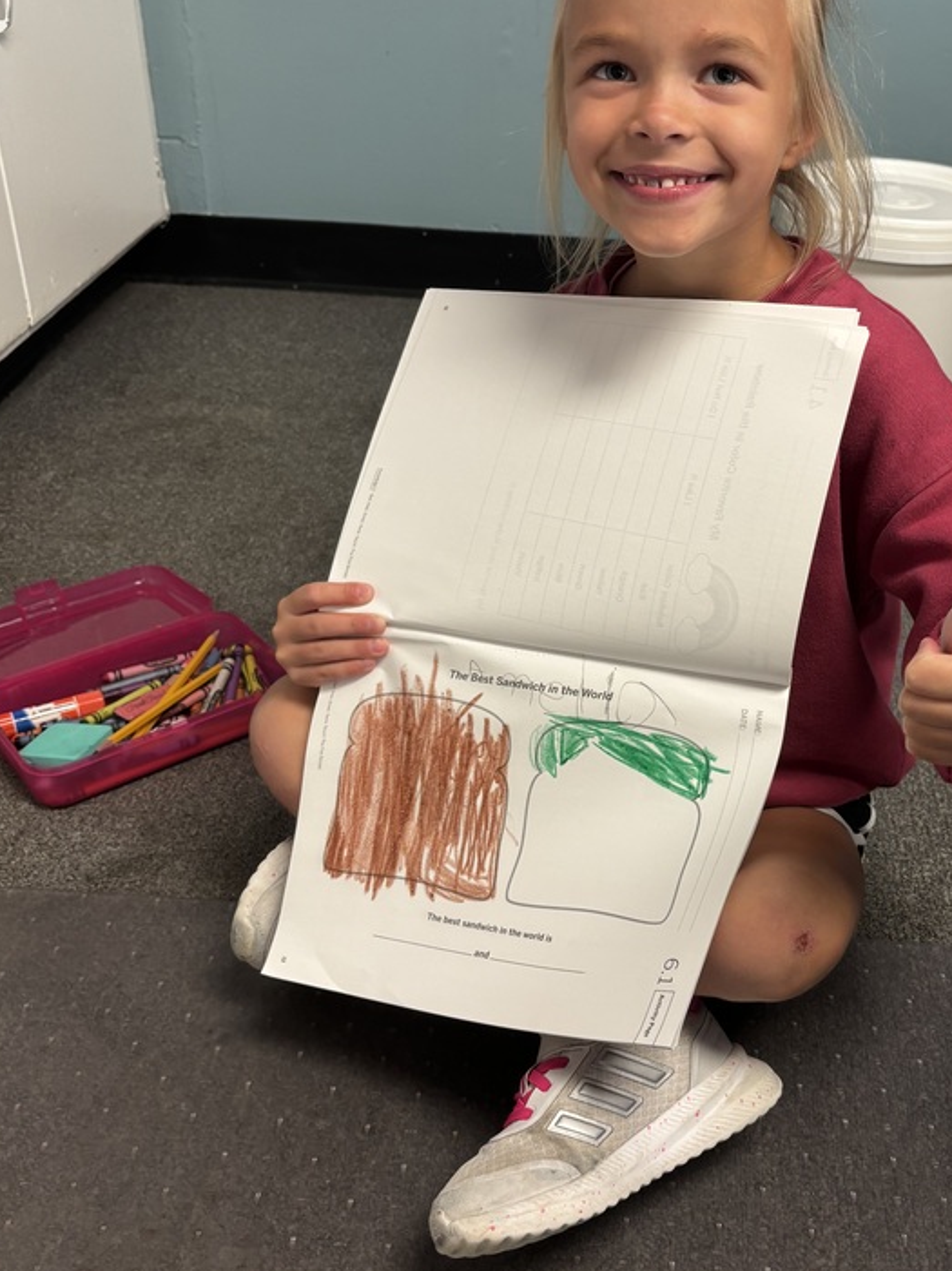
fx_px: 1395
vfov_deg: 49.0
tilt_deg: -31.8
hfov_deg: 37.3
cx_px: 626
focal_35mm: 38
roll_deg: -3.6
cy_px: 602
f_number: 1.6
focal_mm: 5.96
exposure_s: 1/43
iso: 125
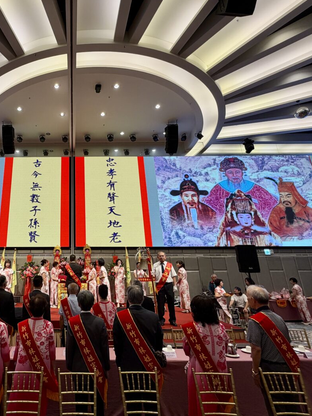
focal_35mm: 20
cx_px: 73
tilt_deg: +18.4
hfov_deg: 61.7
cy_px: 194
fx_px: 240
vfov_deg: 81.6
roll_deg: +0.3
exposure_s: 1/120
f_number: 2.2
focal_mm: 2.22
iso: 100
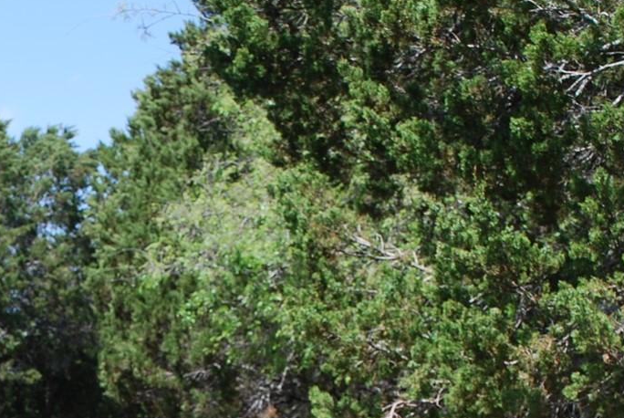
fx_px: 1979
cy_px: 582
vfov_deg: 11.6
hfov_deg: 17.6
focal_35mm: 114
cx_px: 45
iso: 100
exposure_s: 1/160
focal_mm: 24
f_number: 6.3
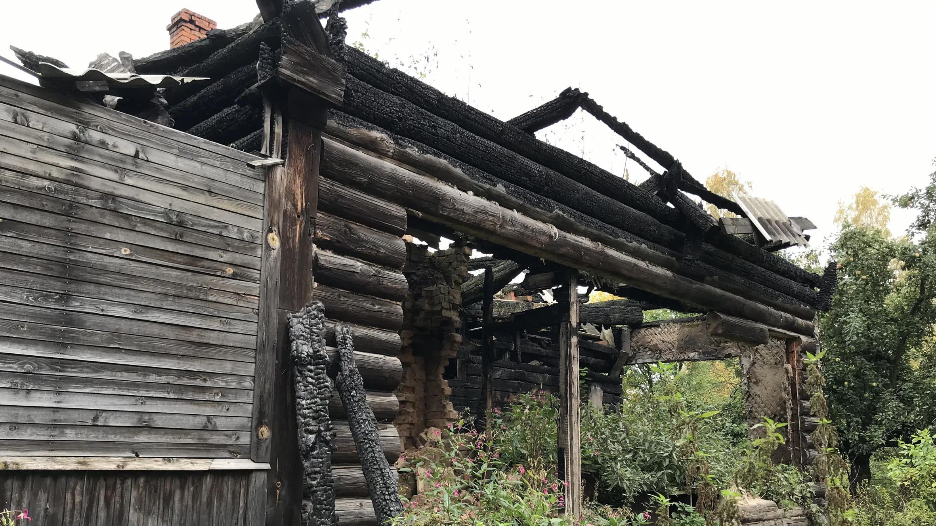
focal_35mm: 31
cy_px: 356
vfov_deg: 37.3
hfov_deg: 62.6
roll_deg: -2.8
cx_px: 465
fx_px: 769
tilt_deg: +8.6
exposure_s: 1/198
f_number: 1.8
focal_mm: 3.99
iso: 20
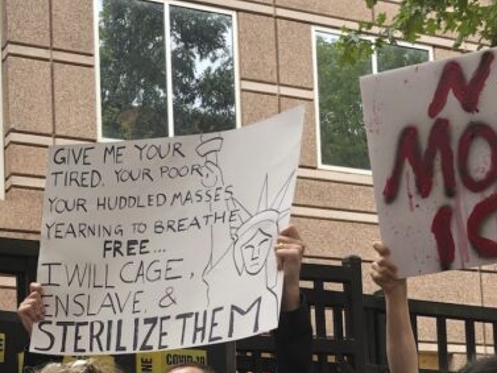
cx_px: 120
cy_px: 449
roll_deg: +2.0
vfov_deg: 18.4
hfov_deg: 25.3
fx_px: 1092
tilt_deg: +4.9
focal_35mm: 76
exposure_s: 1/120
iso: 32
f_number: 1.8
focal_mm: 3.99
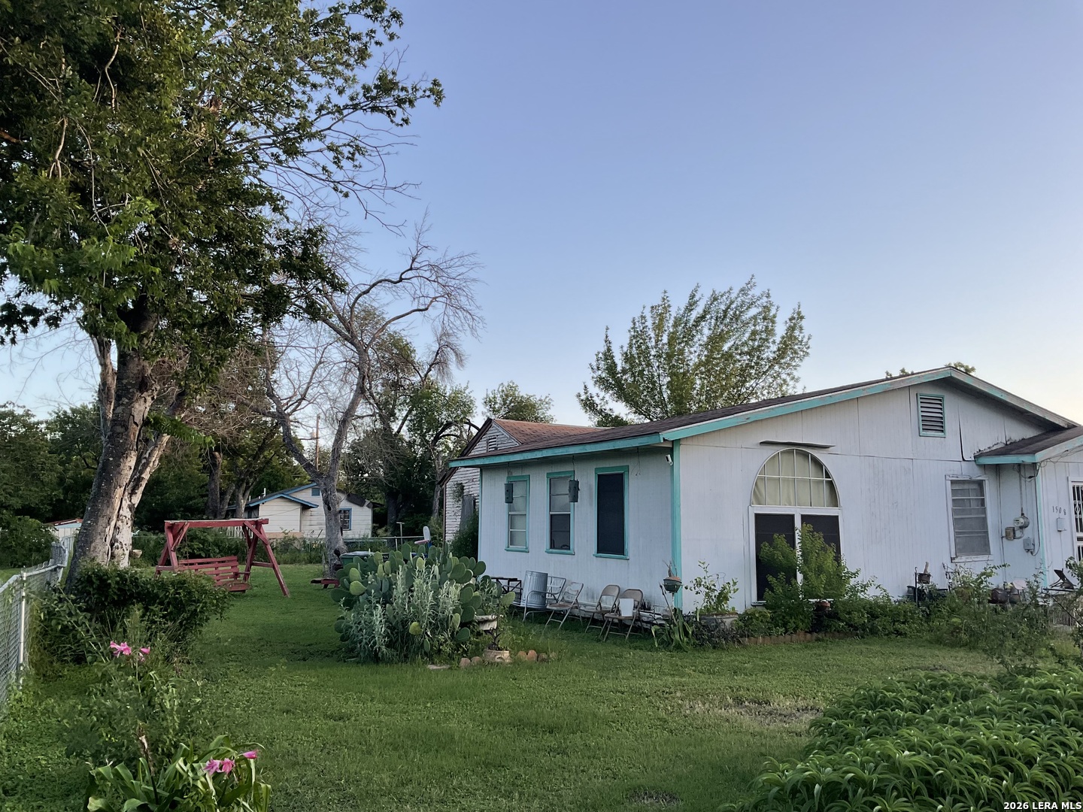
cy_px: 406
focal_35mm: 29
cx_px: 542
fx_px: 907
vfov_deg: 48.2
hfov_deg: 61.7
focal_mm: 3
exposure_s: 1/322
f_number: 1.8
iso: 16
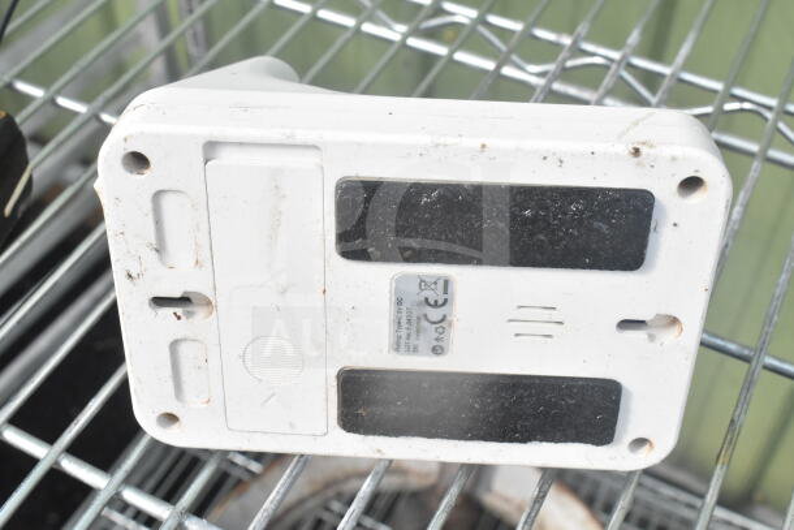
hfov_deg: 42.3
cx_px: 397
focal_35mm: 46
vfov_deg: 29.0
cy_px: 265
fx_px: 1026
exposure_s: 1/500
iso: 1600
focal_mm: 31
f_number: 11
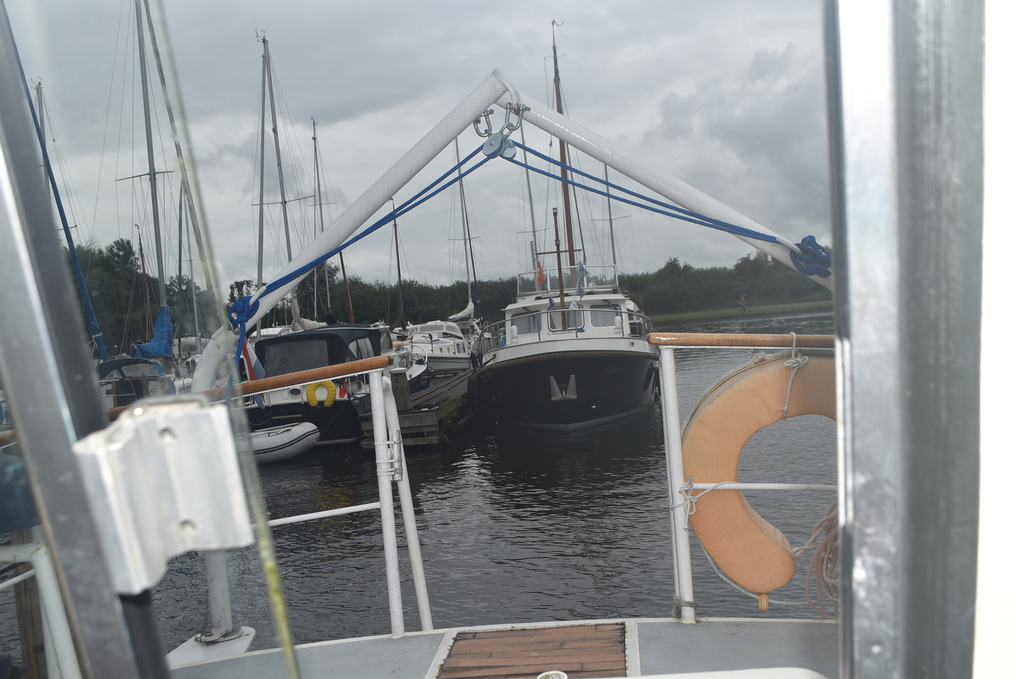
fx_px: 1017
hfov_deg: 53.1
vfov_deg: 36.9
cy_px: 340
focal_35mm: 36
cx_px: 508
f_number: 7.1
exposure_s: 1/200
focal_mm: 24
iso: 100
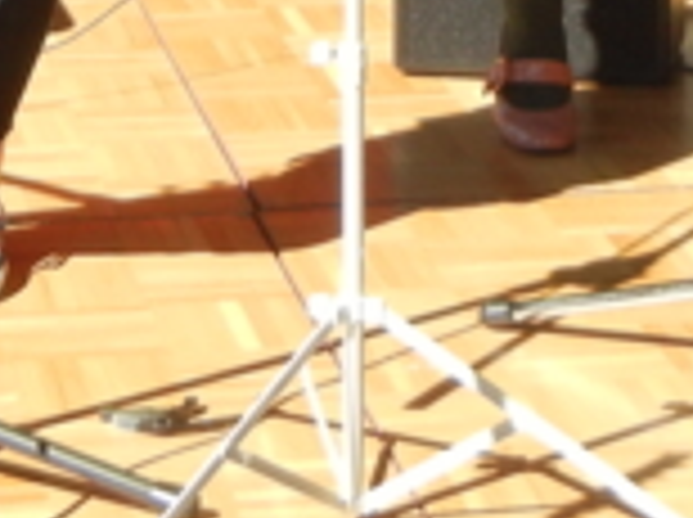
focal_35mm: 177
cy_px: -545
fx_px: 3538
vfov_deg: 8.0
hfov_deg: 11.2
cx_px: 310
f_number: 3.6
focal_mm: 6.2
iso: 160
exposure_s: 1/442
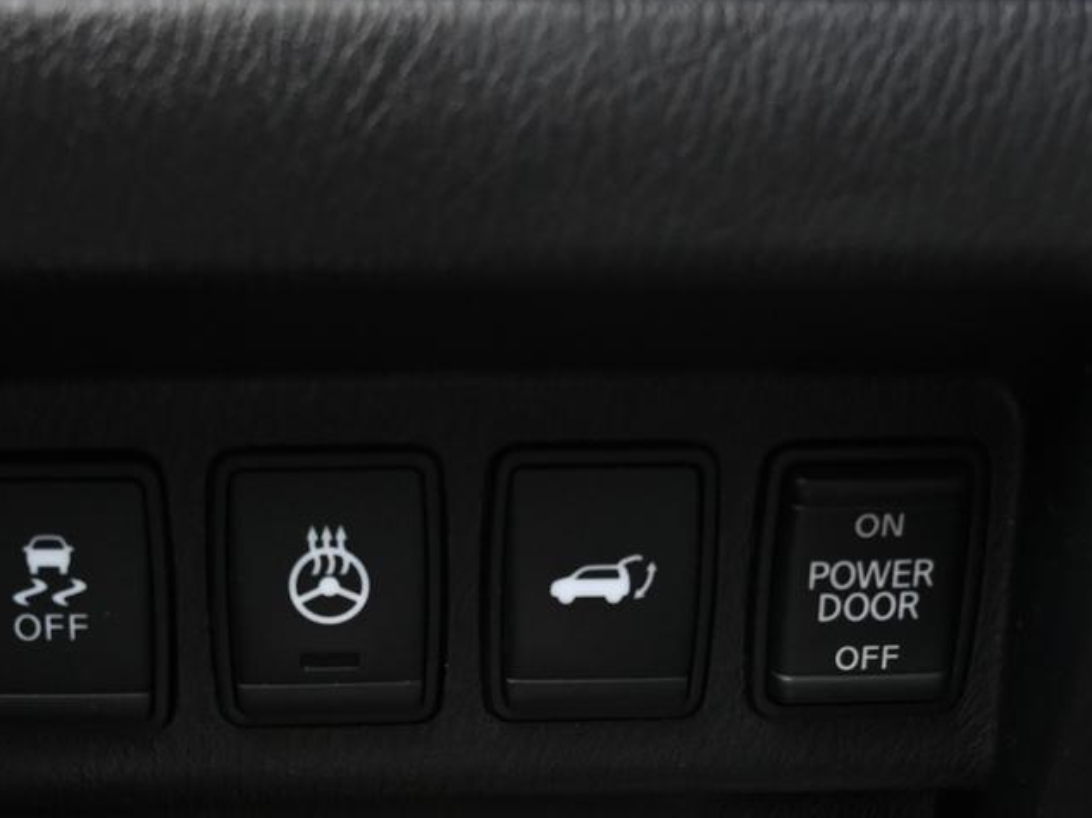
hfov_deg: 27.8
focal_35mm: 70
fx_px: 2207
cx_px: 465
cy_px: 715
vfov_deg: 20.6
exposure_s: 1/160
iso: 2500
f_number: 6.3
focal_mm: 24
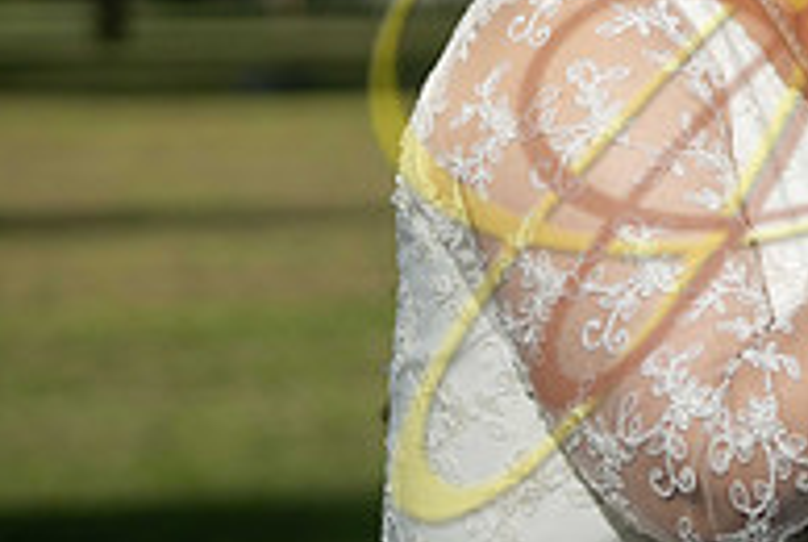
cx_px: 1170
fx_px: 4631
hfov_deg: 9.7
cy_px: 123
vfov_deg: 6.7
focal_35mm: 206
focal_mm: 69
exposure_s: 1/4000
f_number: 2.5
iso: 200
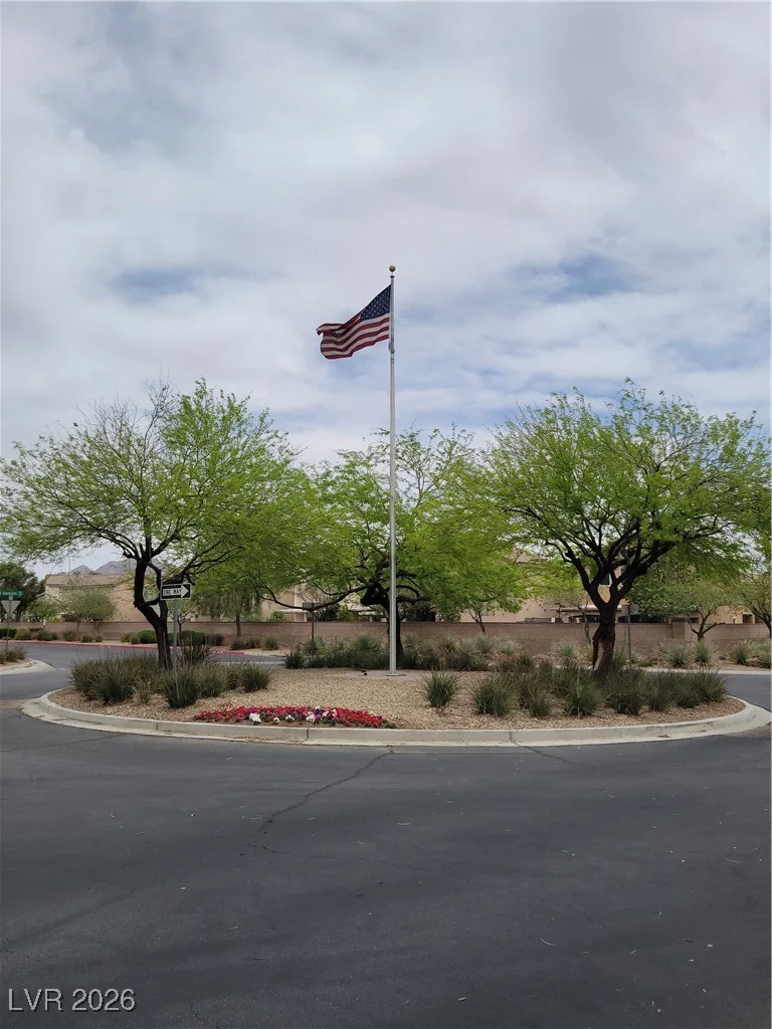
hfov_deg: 53.1
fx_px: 773
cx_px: 386
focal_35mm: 26
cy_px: 514
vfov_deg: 67.3
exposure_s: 1/4087
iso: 40
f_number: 1.8
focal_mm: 5.4
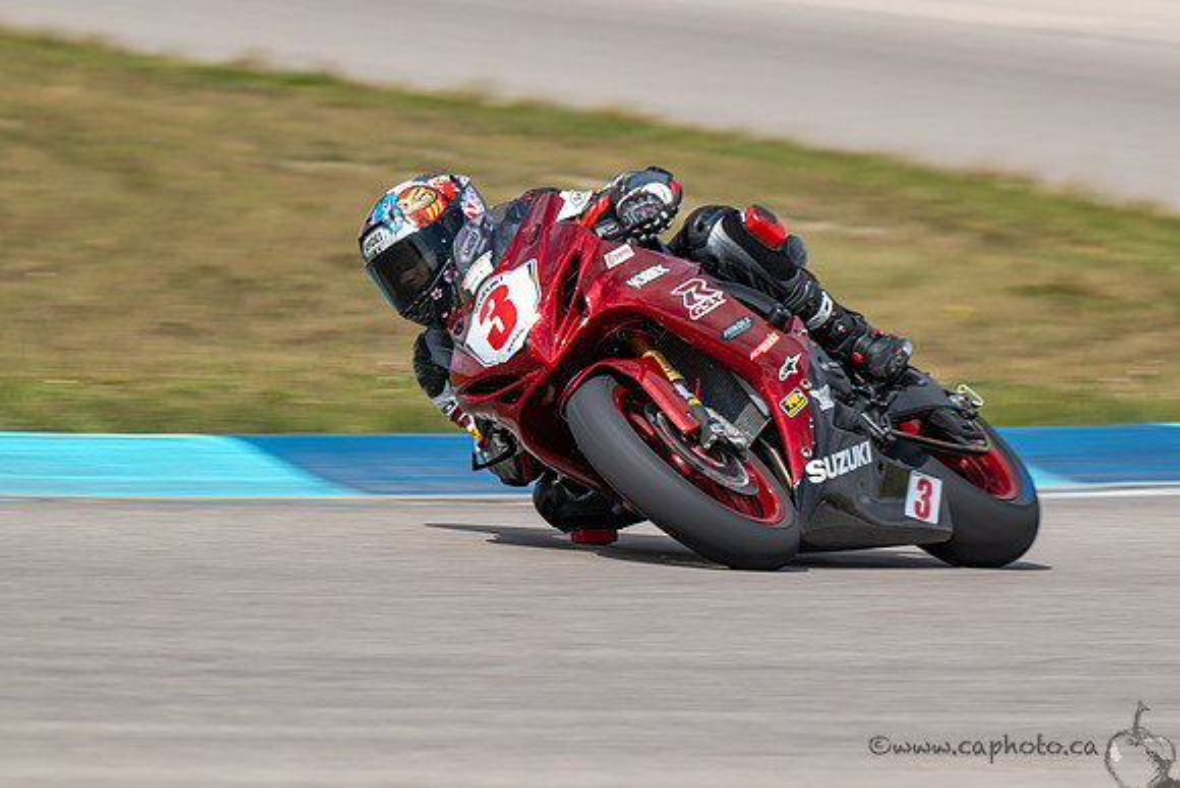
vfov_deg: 2.6
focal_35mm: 528
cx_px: 799
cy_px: 324
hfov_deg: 3.9
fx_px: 17325
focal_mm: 390
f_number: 11
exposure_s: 1/160
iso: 64
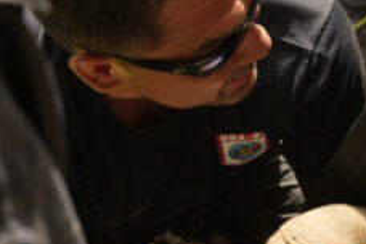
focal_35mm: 101
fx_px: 1027
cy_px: 268
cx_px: 270
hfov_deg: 20.1
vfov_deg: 13.3
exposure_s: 1/640
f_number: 4
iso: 250
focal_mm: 30
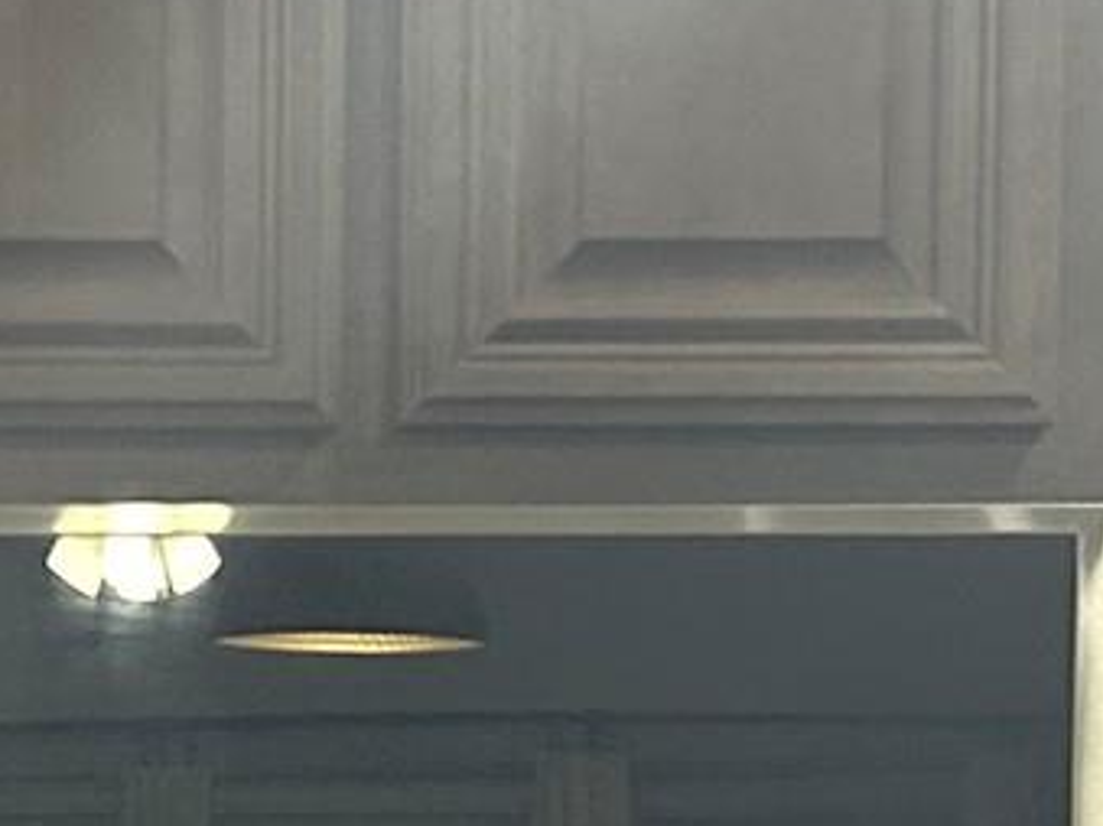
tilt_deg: -1.9
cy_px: 1099
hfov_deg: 12.5
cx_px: 42
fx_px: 5001
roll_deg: -0.4
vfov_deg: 9.3
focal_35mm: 157
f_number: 1.5
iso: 200
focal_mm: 5.7
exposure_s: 1/60
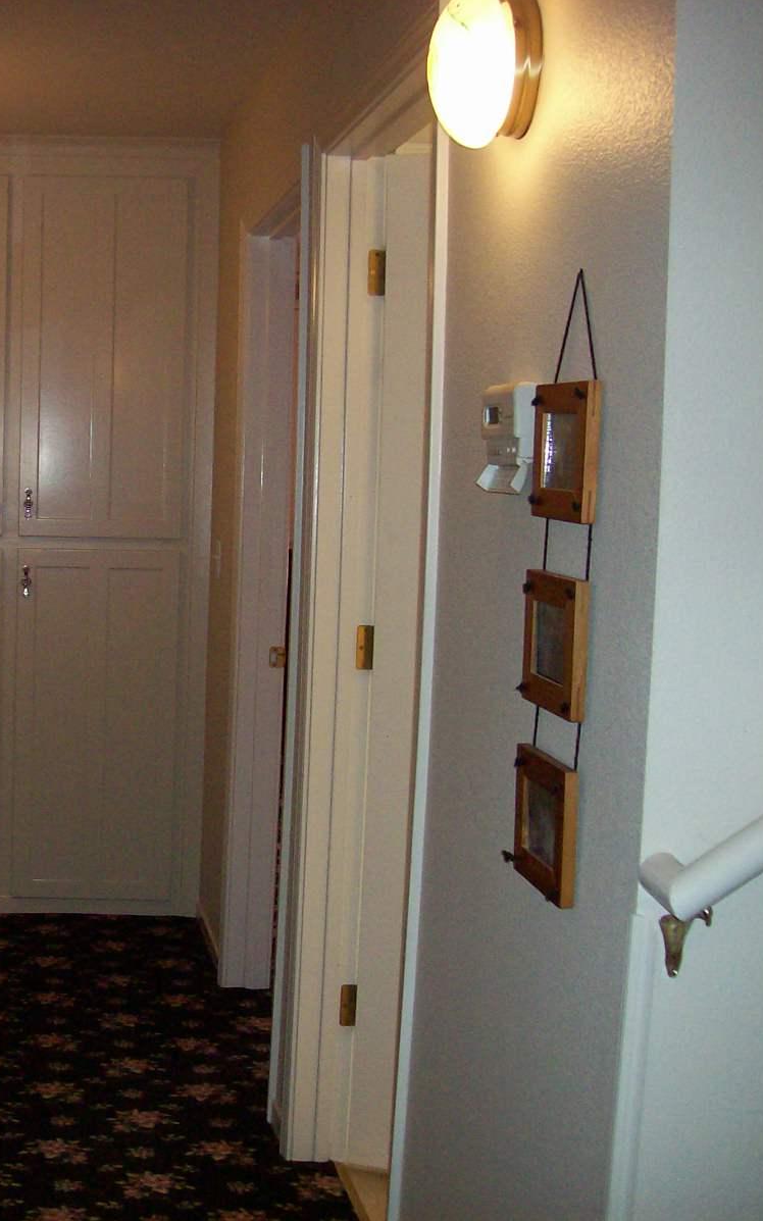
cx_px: -41
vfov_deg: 39.6
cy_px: 610
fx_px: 1697
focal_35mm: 51
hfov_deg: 24.0
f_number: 2.7
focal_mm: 6
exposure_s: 1/64
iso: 140
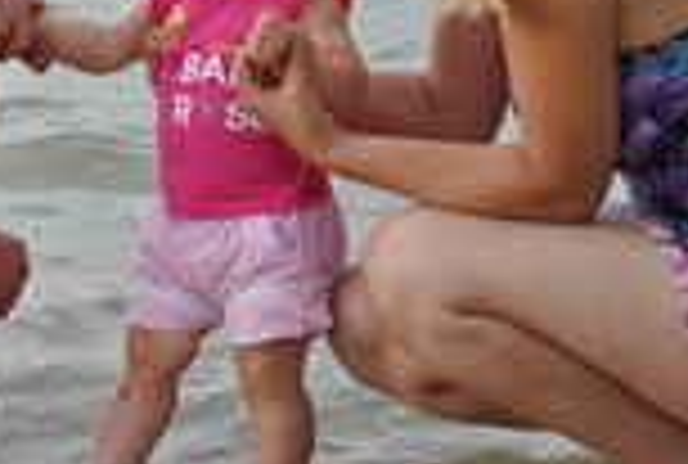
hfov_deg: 11.6
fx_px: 3373
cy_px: -38
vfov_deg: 7.8
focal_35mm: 176
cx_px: 121
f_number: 5.6
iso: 200
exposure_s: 1/125
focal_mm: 40
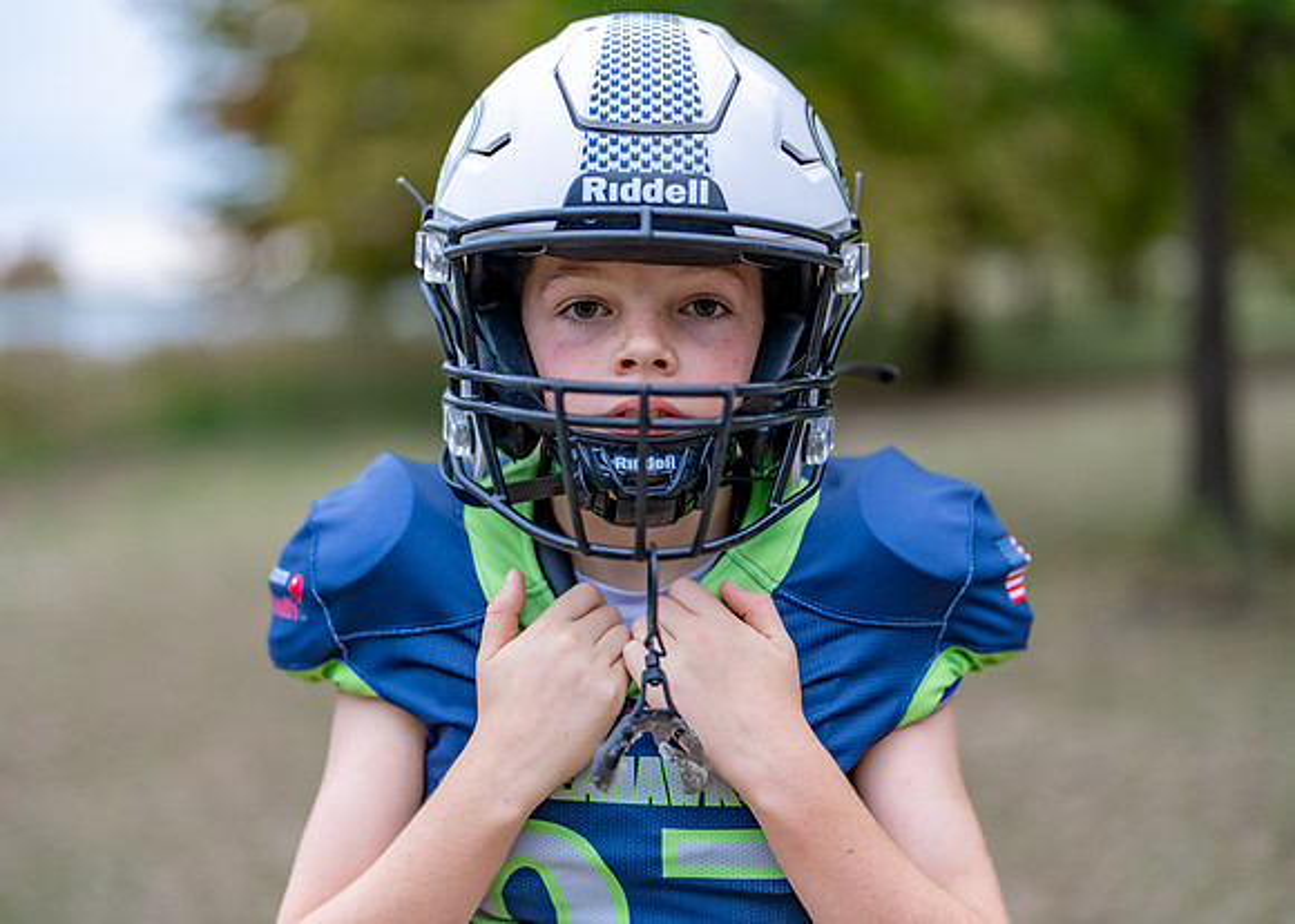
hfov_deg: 36.1
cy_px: 462
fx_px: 1988
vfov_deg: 26.2
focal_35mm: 54
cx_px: 658
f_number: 1.2
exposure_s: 1/400
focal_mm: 50
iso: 200
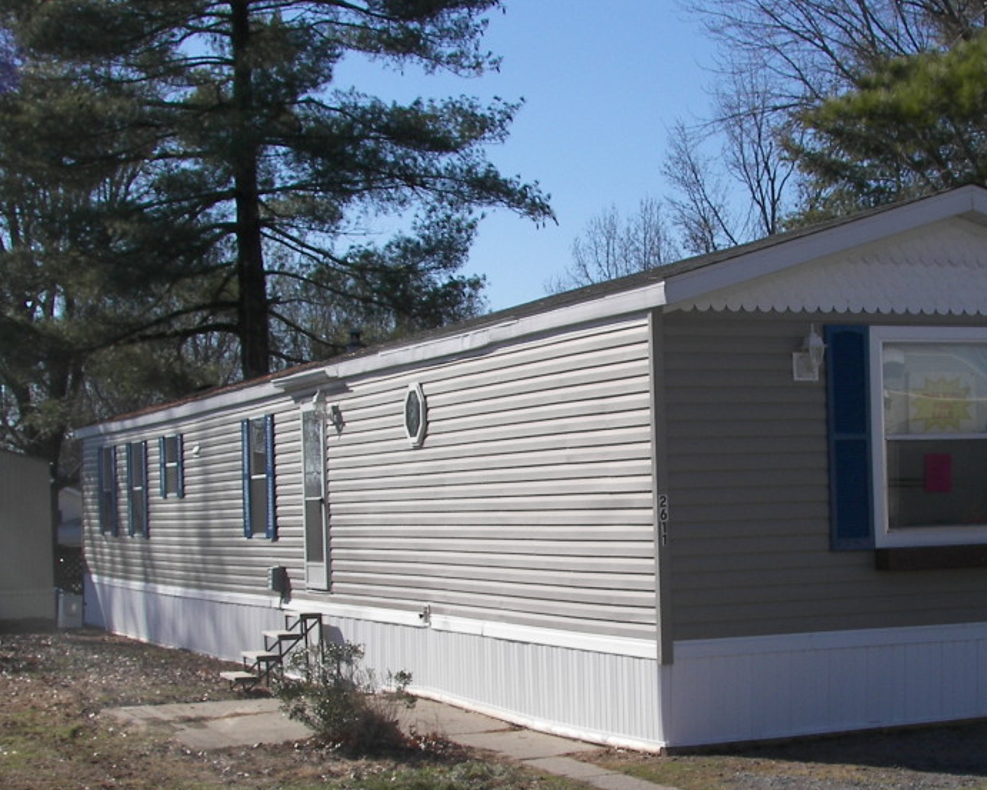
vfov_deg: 21.2
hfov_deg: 26.3
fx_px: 2104
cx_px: 647
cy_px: 520
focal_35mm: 72
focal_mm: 8.5
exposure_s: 1/640
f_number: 4
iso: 50
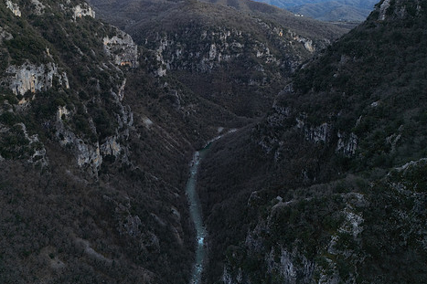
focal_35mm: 31
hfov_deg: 60.0
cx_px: 179
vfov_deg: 42.0
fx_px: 368
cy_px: 108
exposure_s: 1/50
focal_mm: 6.72
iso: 110
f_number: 1.7
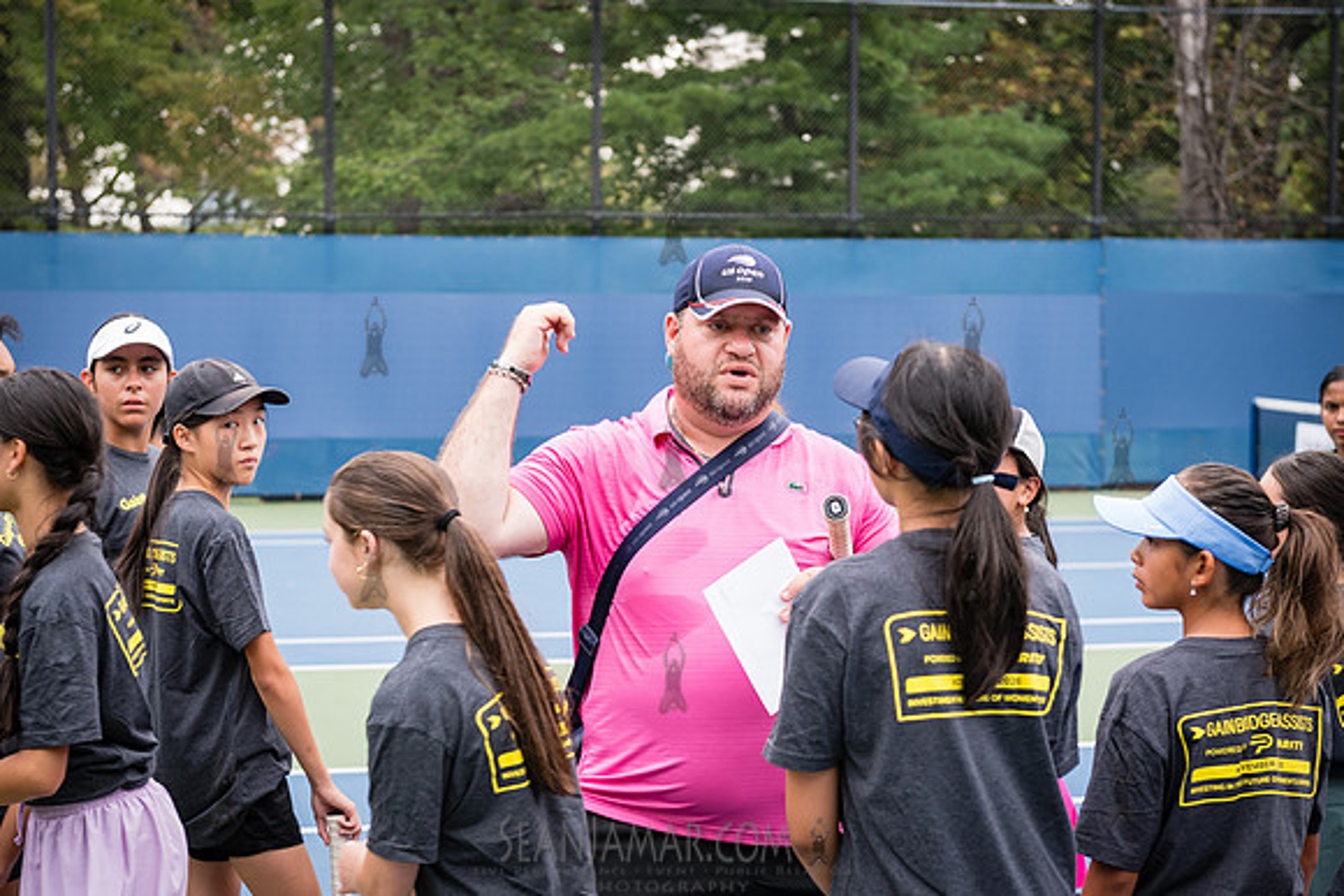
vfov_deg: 16.4
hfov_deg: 24.4
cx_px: 646
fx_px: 3104
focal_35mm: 83
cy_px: 532
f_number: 4.5
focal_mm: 70
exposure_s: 1/320
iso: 400
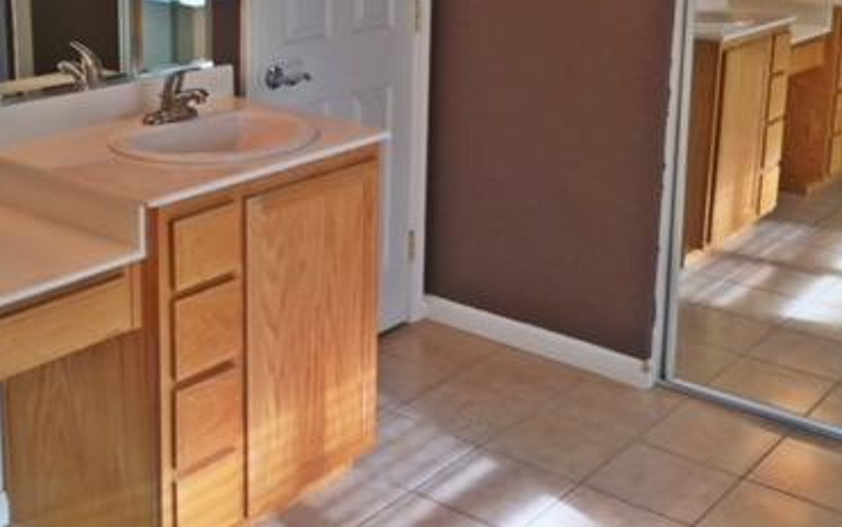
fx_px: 1216
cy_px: 91
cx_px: 397
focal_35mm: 53
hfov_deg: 38.2
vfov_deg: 24.0
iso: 32
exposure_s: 1/60
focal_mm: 4.15
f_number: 2.2
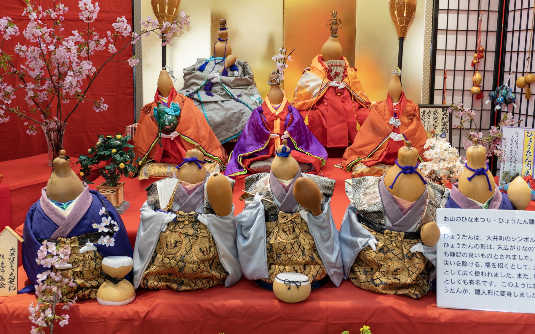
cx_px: 293
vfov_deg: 35.7
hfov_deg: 54.5
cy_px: 140
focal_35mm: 36
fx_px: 519
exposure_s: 1/40
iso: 100
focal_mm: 21
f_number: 2.8
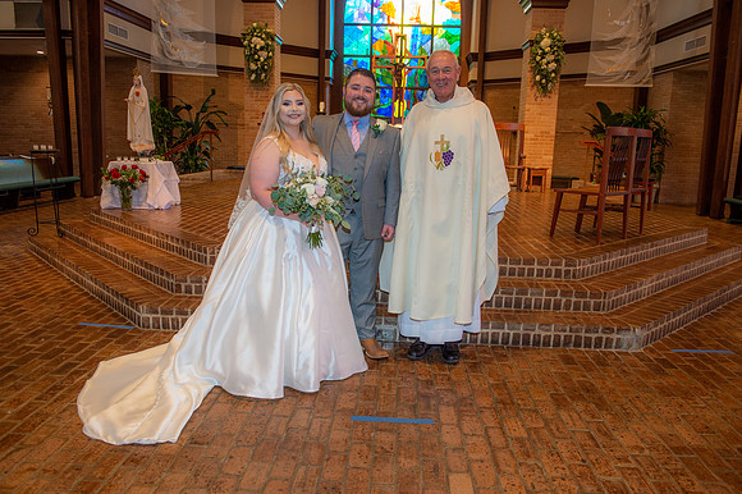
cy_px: 247
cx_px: 371
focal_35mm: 28
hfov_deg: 65.5
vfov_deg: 46.4
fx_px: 577
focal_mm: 28
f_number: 5
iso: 1250
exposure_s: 1/125
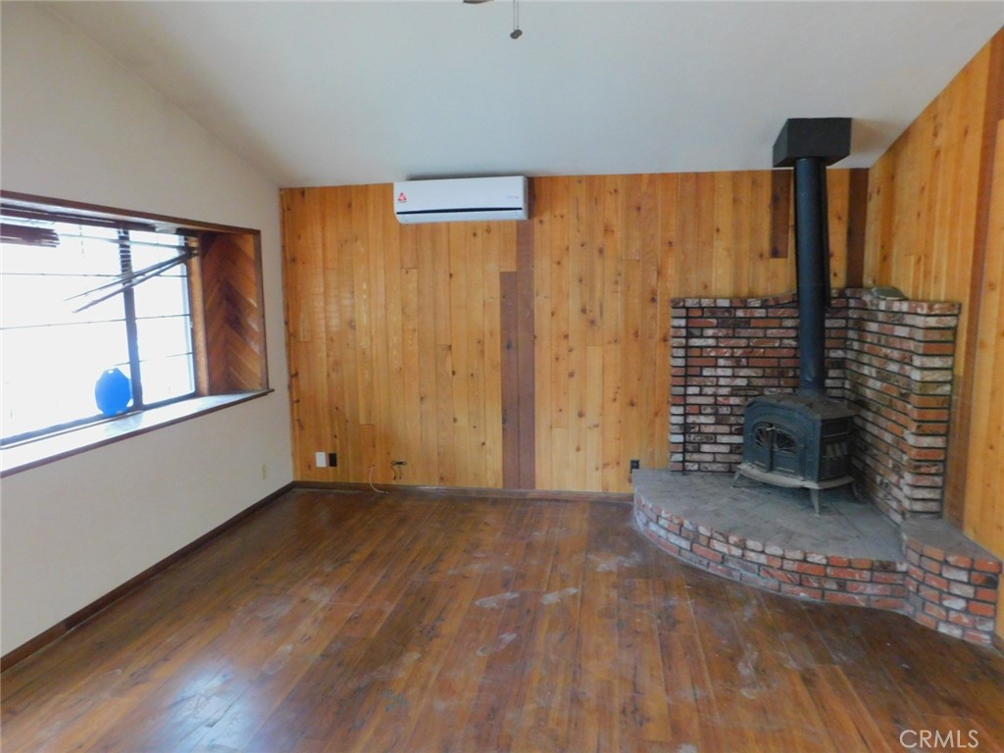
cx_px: 502
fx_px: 667
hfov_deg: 73.9
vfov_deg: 58.9
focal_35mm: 23
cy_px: 376
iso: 400
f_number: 3
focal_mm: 4
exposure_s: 1/15
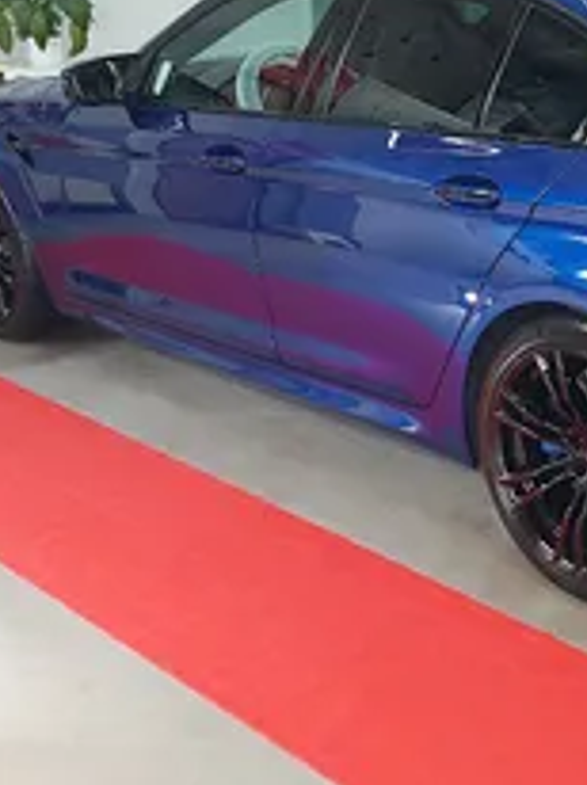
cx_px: 644
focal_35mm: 56
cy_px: 229
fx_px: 1269
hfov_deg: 24.3
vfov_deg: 33.9
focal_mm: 5.23
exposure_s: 1/50
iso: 50
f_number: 1.8
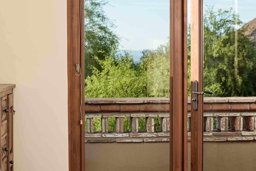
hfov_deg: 26.6
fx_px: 541
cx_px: 111
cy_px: 113
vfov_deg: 17.9
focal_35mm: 76
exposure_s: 1/160
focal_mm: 45
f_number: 9.5
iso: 250
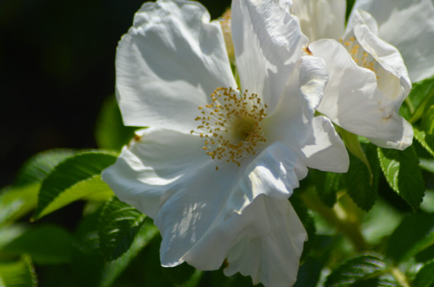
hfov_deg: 4.6
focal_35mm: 450
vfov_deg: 3.0
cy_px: 144
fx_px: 5413
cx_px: 217
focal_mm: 300
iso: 400
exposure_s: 1/2000
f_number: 7.1
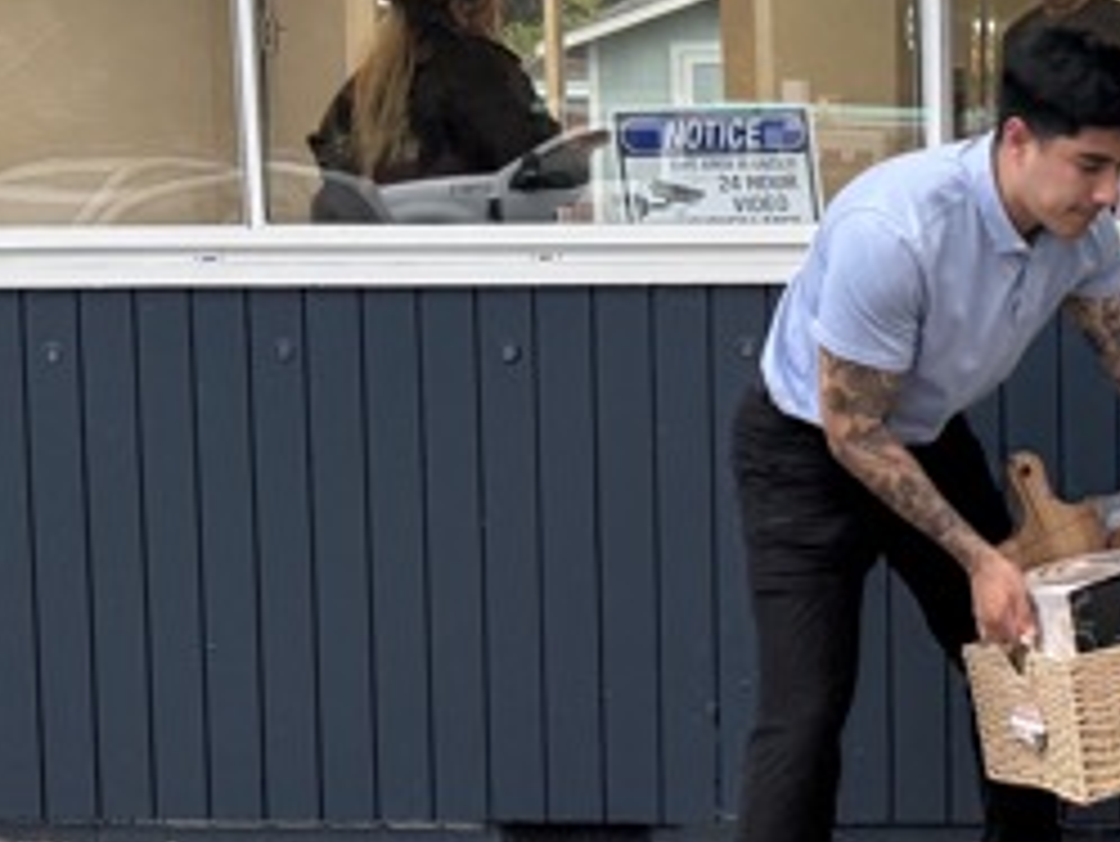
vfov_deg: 19.1
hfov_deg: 22.9
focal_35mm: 77
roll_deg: +1.2
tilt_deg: -4.2
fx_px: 2493
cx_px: 1403
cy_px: 257
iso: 200
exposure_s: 1/178
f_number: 1.78
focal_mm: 6.76
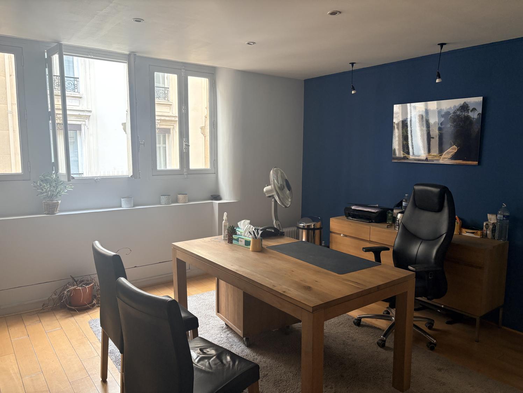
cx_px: 262
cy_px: 196
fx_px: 393
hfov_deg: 67.3
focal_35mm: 26
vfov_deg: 53.1
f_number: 1.6
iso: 125
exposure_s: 1/62
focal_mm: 5.96
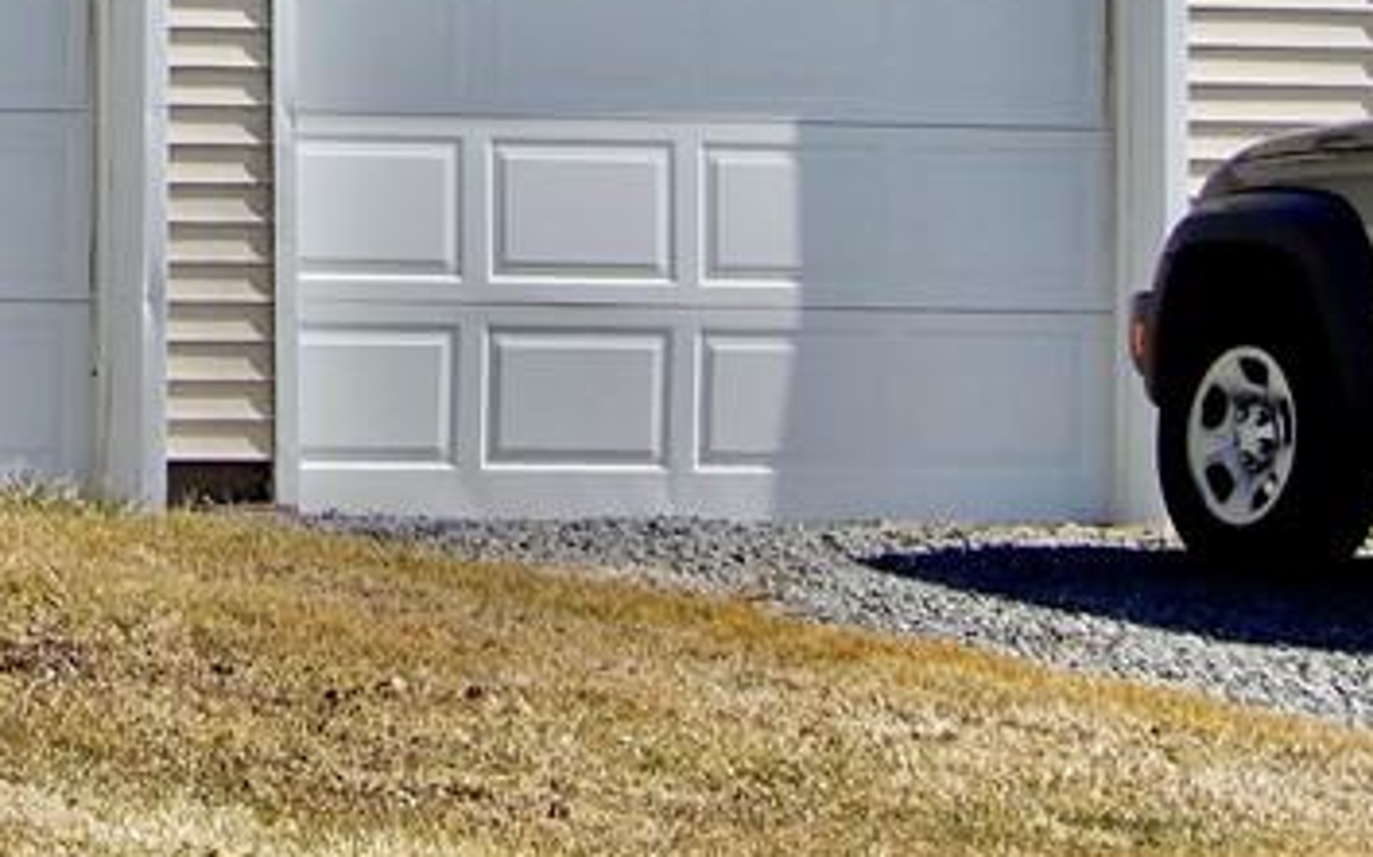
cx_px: -469
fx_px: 15486
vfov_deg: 3.2
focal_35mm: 414
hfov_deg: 5.0
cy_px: -492
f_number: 5
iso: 80
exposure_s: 1/500
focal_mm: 24.1
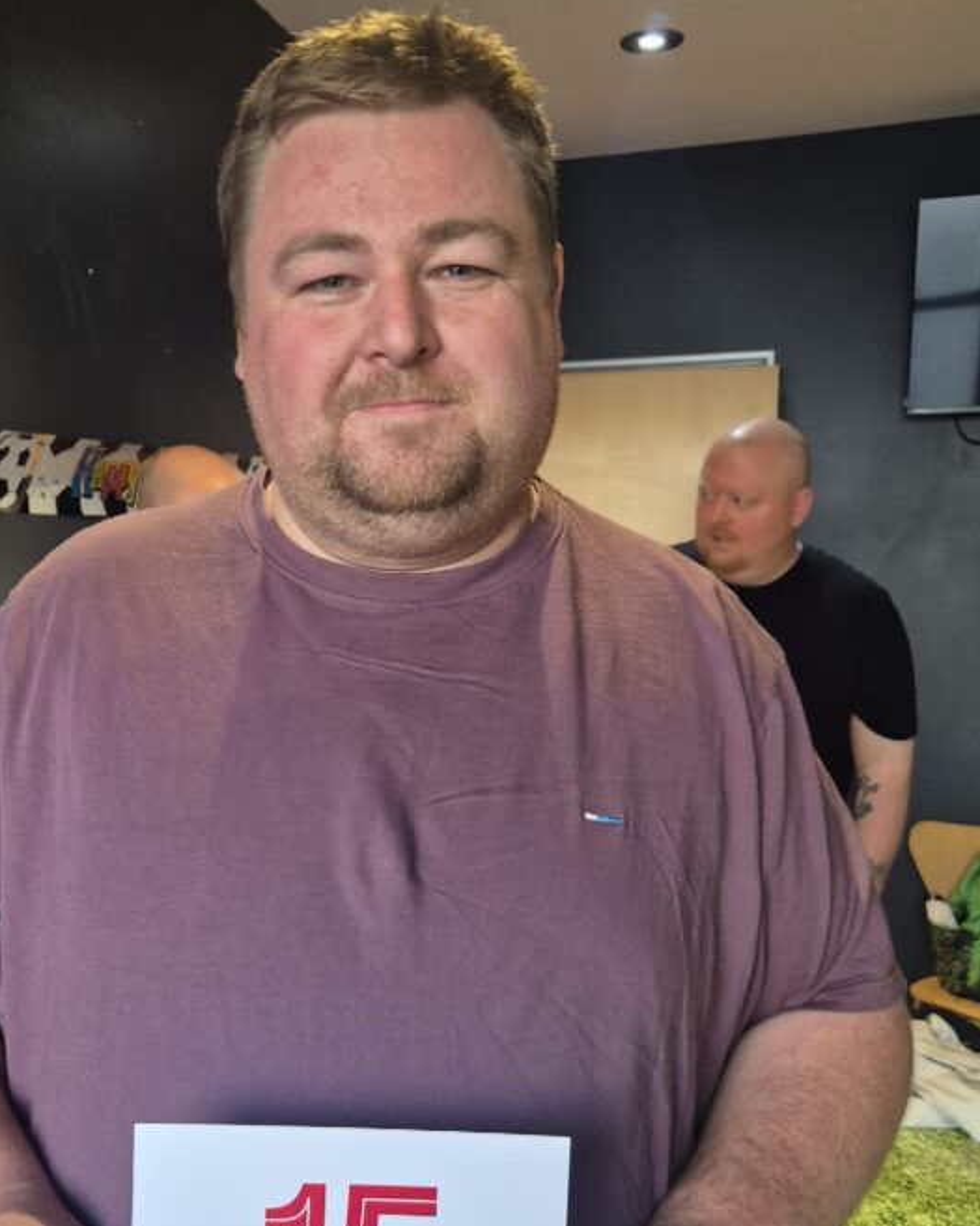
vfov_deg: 51.2
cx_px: 414
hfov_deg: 42.1
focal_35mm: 35
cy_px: 731
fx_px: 1270
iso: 500
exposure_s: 1/100
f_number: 1.8
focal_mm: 5.4
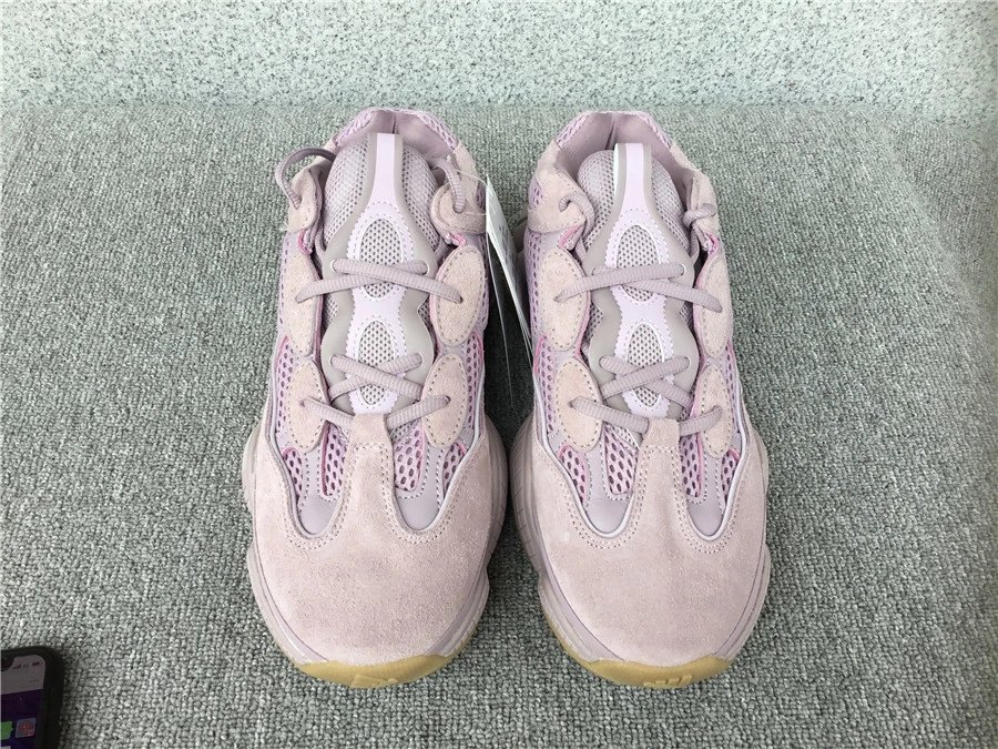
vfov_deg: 45.4
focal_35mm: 31
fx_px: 894
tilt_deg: -51.2
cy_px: 374
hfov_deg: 58.4
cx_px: 499
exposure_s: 1/147
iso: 25
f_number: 2.4
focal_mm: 3.3
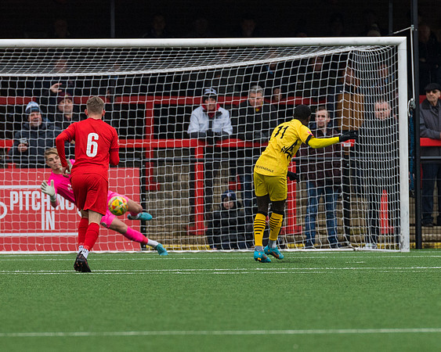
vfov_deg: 2.2
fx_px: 9327
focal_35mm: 715
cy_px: 241
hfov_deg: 2.7
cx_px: 267
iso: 800
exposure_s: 1/800
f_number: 4
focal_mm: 300
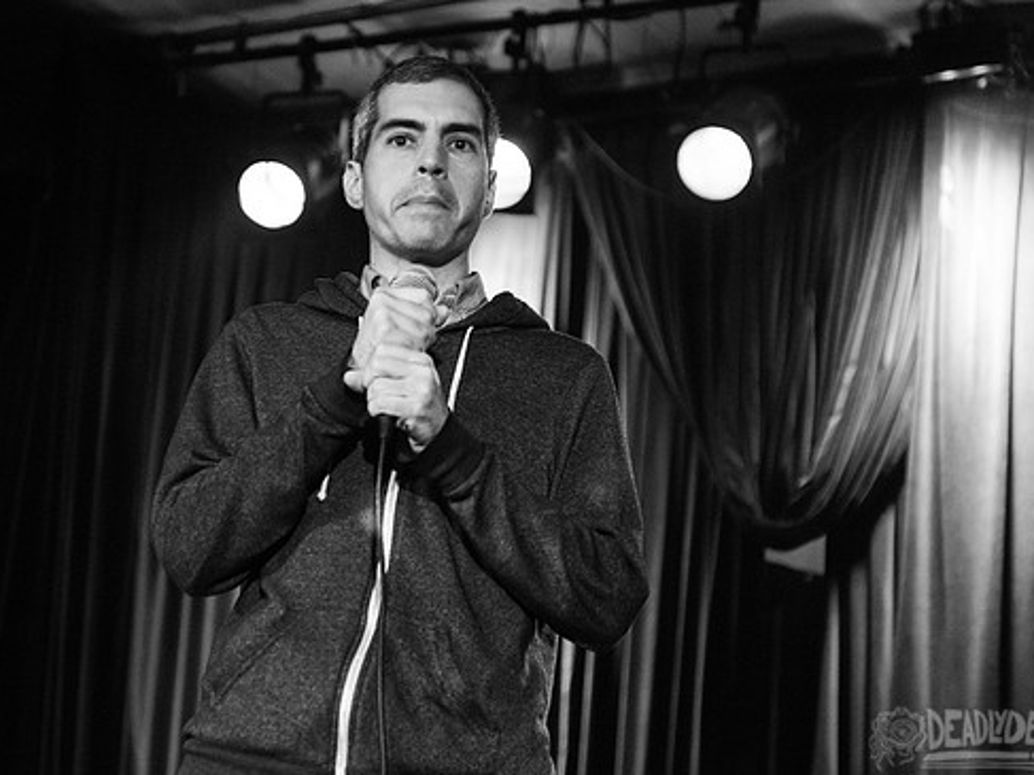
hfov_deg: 21.3
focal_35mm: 92
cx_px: 415
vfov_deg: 16.0
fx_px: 2747
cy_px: 312
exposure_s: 1/80
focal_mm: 70
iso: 3200
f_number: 3.2
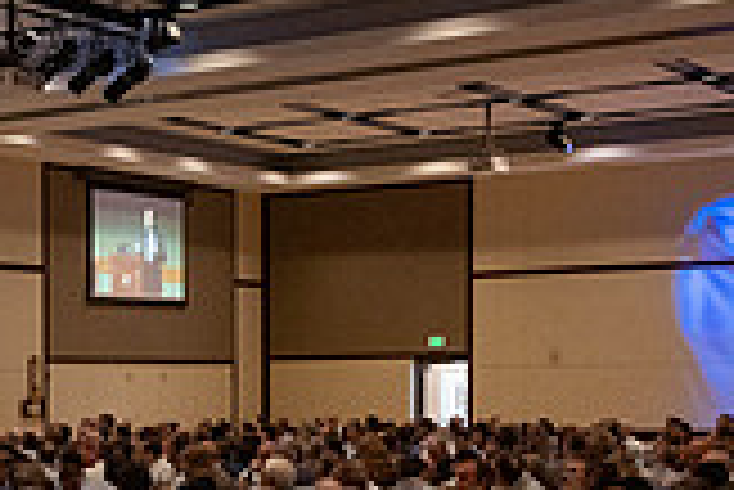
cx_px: -75
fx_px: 1898
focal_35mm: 93
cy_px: 511
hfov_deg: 20.8
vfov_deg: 14.5
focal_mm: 24
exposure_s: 1/200
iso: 2000
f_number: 4
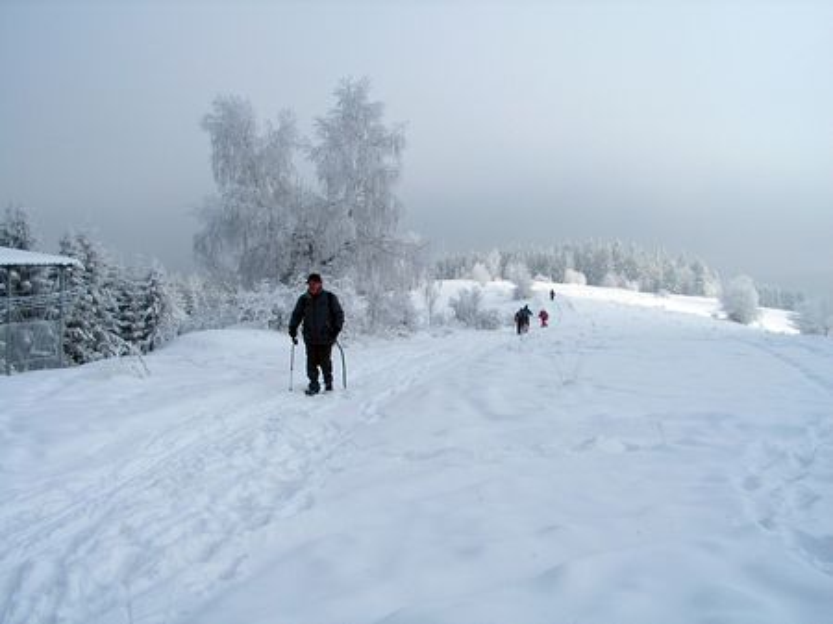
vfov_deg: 39.6
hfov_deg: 51.4
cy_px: 312
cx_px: 416
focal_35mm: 36
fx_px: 866
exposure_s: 1/400
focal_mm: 6
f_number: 4.8
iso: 50
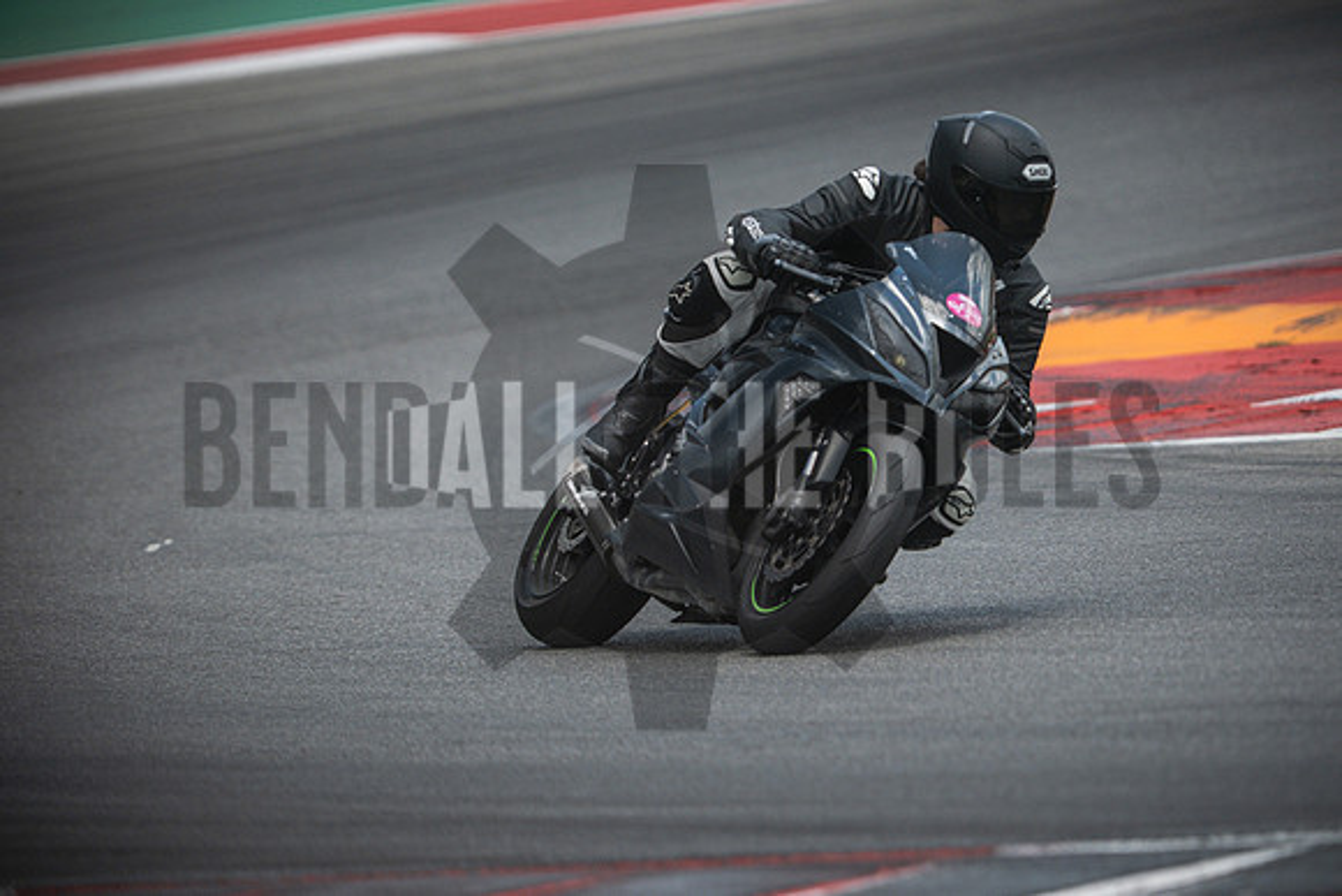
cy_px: 448
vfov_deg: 3.3
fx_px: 15660
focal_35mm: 420
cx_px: 671
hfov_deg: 4.9
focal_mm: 280
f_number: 2.8
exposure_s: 1/4000
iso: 800
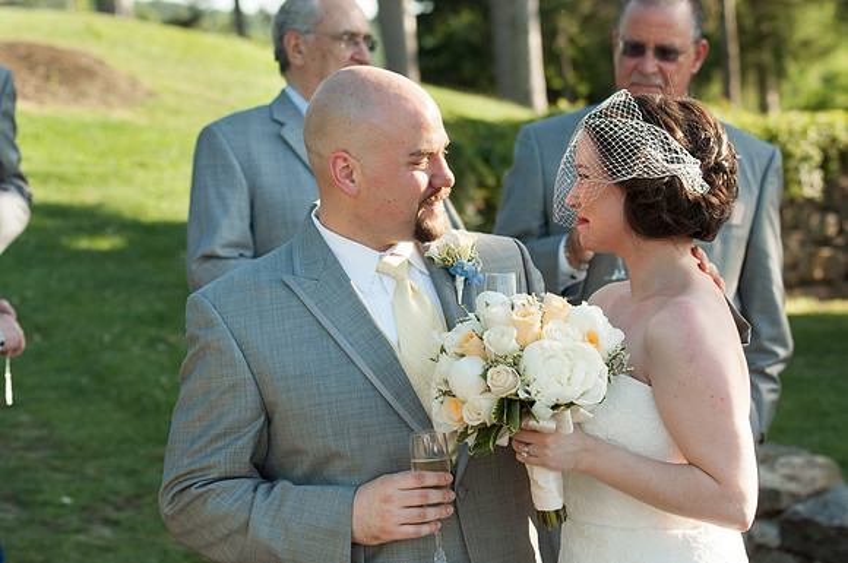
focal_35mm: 108
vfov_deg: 12.7
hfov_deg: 19.0
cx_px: 431
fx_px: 2538
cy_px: 282
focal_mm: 70
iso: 100
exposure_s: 1/400
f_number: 4
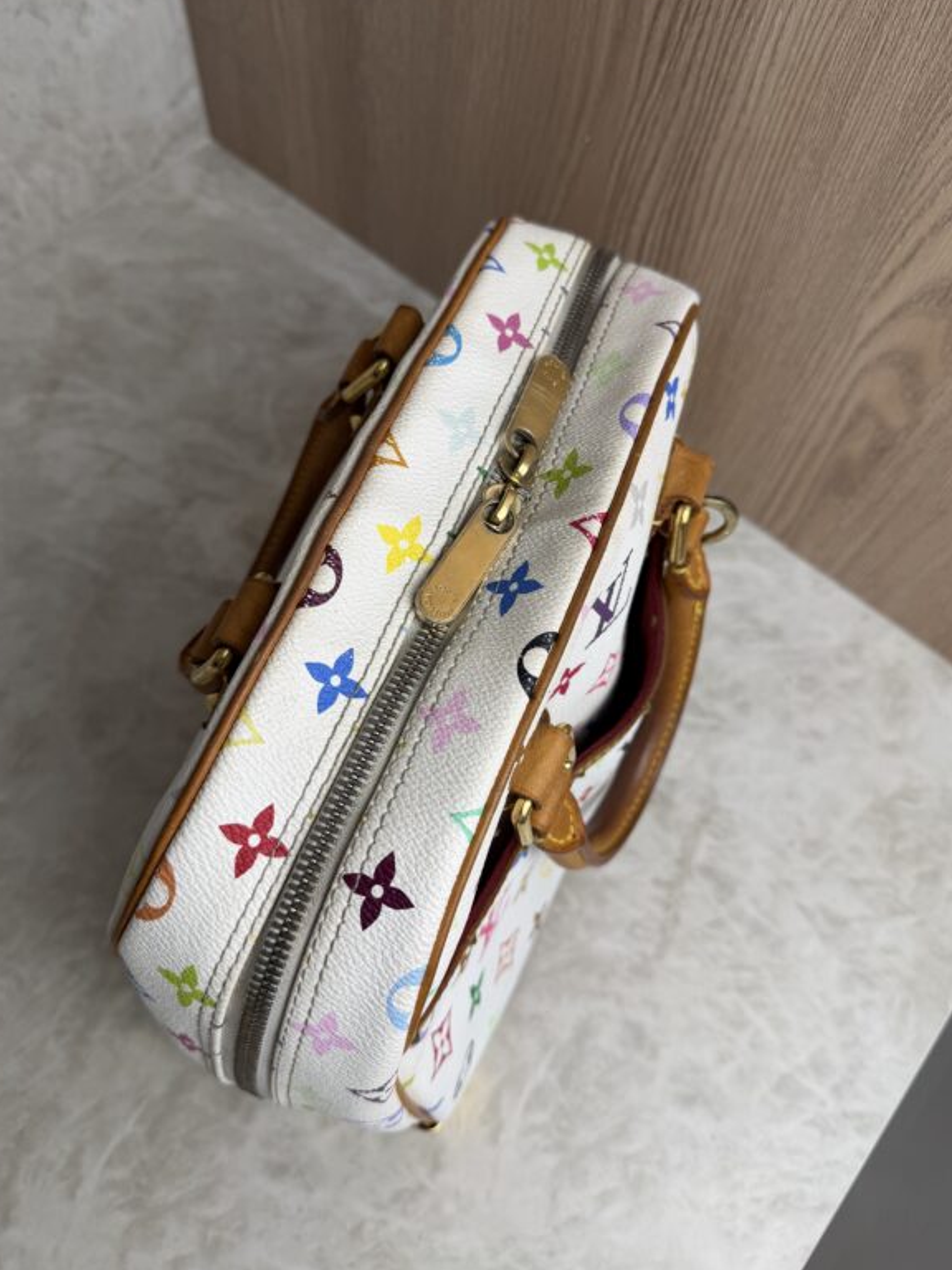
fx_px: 917
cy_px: 614
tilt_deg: -62.9
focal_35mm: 25
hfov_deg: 54.9
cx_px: 473
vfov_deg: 69.4
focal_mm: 6.76
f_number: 1.78
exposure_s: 1/319
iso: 80
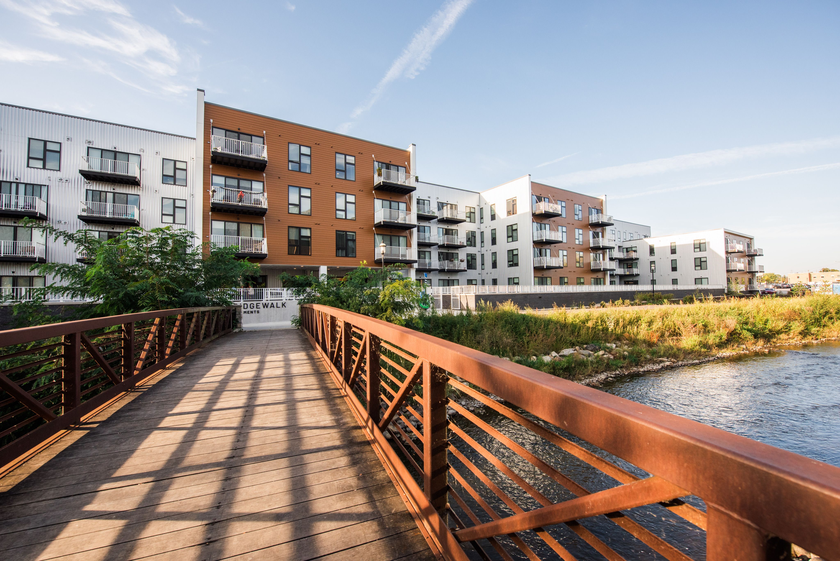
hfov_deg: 104.2
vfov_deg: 81.3
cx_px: 420
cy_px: 280
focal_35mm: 14
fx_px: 327
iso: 400
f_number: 7.1
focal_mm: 14
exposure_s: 1/500
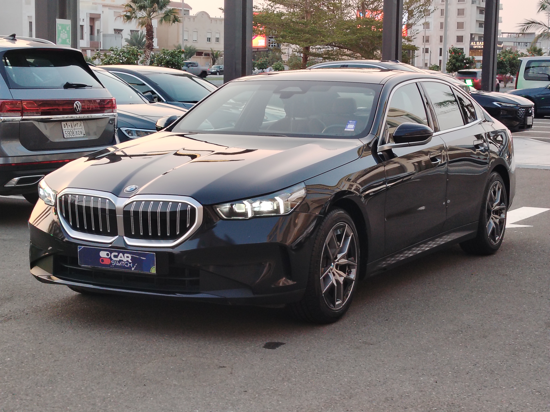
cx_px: 273
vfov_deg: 20.4
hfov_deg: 27.0
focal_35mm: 72
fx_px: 1144
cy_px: 207
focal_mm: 5.25
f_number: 1.75
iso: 243
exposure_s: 1/120
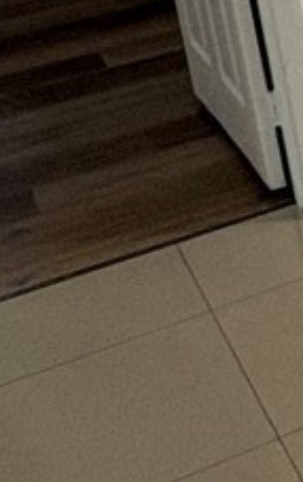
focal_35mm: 104
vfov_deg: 19.1
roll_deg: +4.0
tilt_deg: -18.7
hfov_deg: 10.7
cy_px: -63
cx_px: 739
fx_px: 1371
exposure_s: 1/60
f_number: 2.2
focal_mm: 2.22
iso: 200
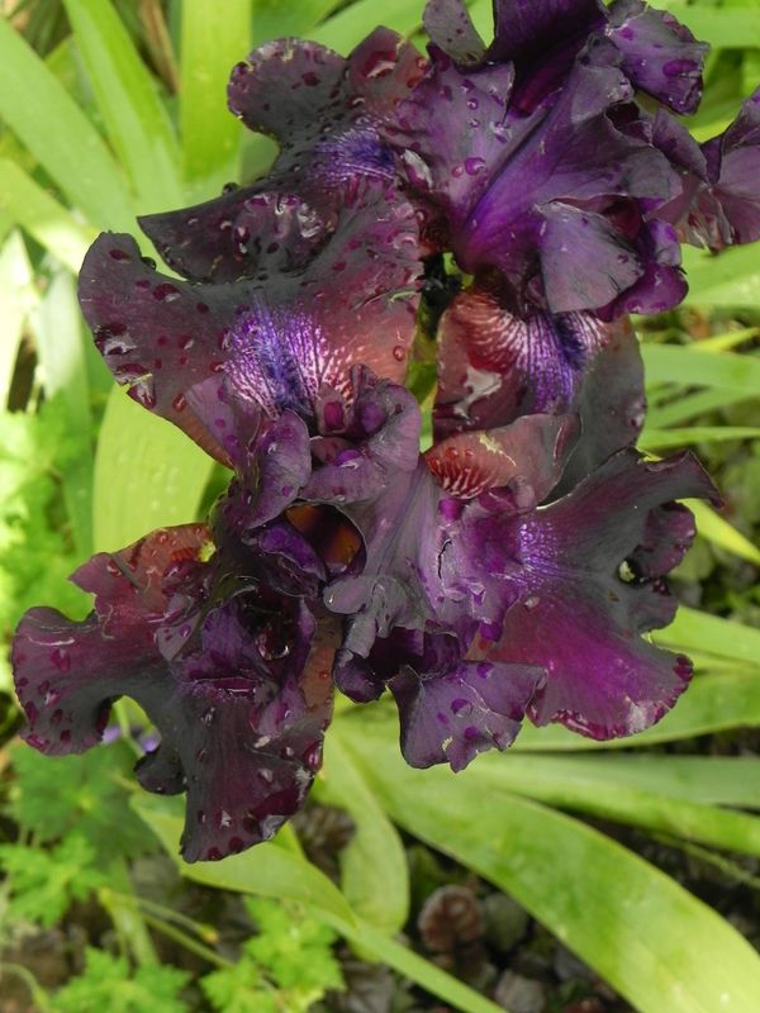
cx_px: 380
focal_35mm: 95
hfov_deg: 15.6
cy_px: 506
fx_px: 2781
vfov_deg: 20.7
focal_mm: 16.9
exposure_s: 1/320
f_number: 4.5
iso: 160
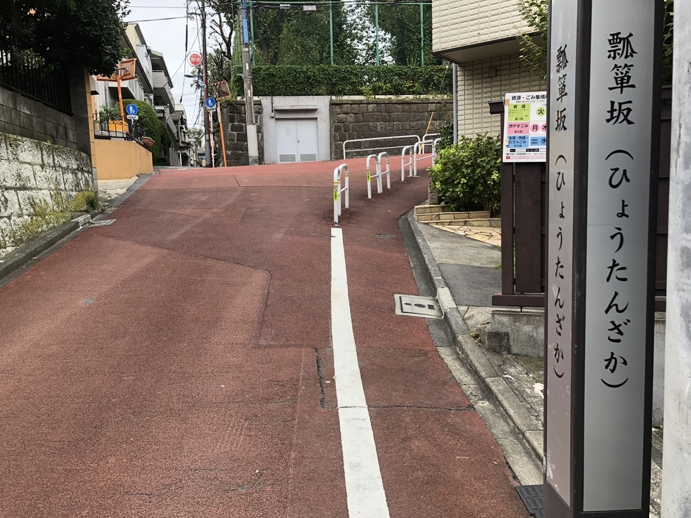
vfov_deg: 49.7
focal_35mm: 28
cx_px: 346
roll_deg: +1.3
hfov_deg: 63.4
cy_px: 259
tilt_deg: -4.3
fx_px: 559
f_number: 1.8
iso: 20
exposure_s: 1/271
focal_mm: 3.99
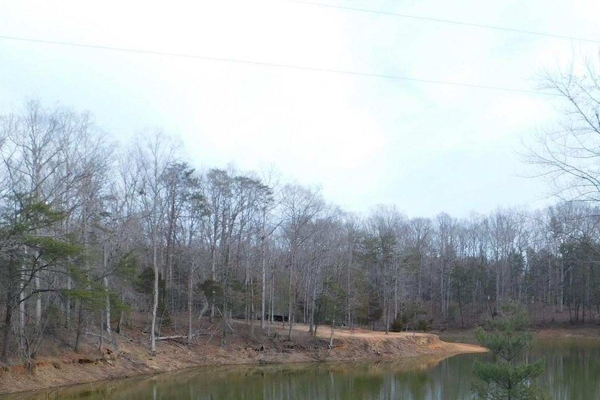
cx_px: 399
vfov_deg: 28.3
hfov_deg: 42.2
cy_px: 351
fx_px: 767
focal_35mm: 46
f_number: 3
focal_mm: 4
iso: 125
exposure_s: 1/640
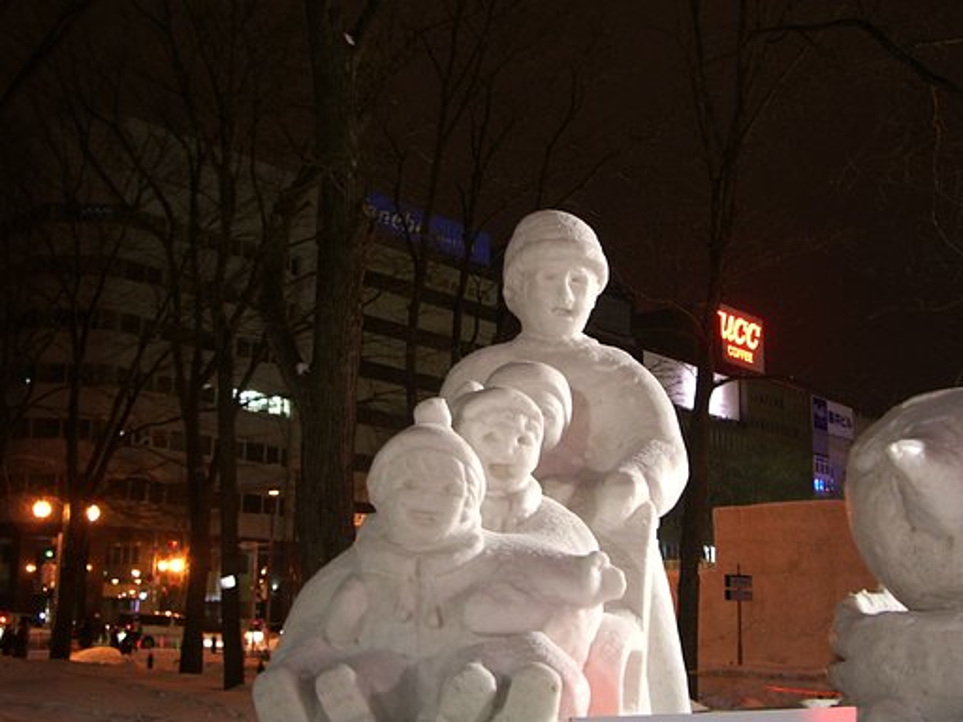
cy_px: 361
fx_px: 1141
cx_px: 482
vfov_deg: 35.1
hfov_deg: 45.8
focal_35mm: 41
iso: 100
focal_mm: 6.8
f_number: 2.8
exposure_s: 1/4
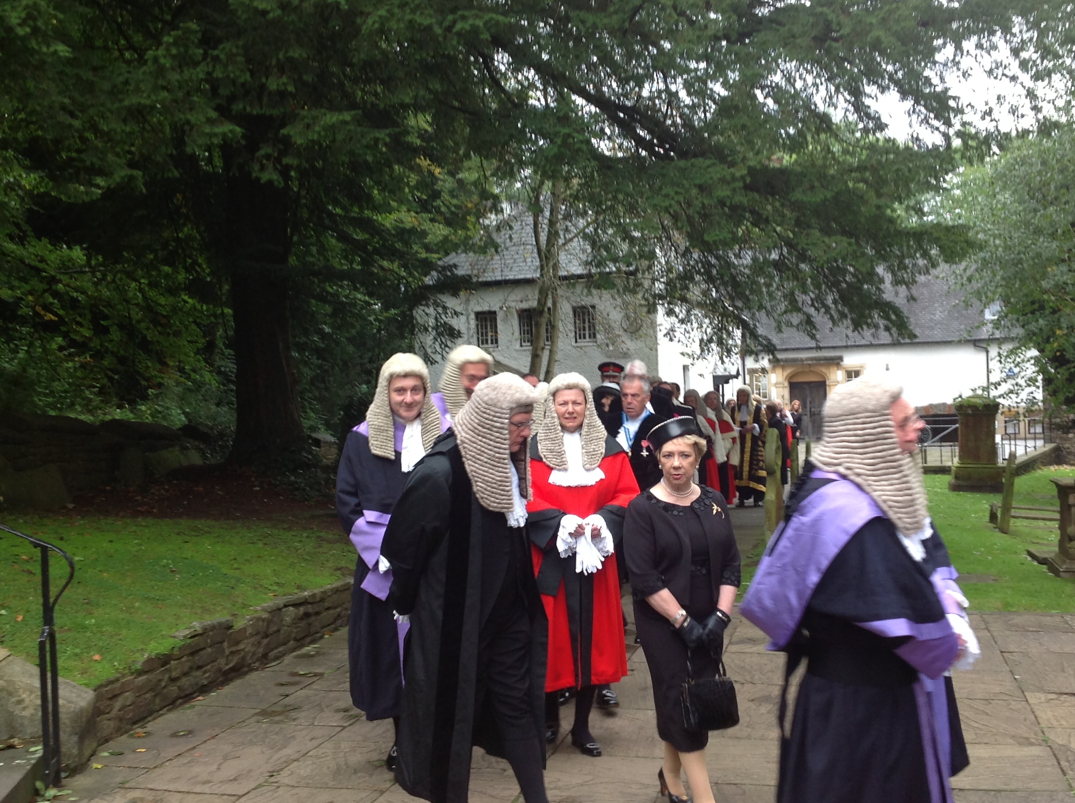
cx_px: 625
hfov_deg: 42.0
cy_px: 398
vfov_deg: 32.1
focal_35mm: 45
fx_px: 1395
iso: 64
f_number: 2.4
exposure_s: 1/24
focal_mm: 4.28
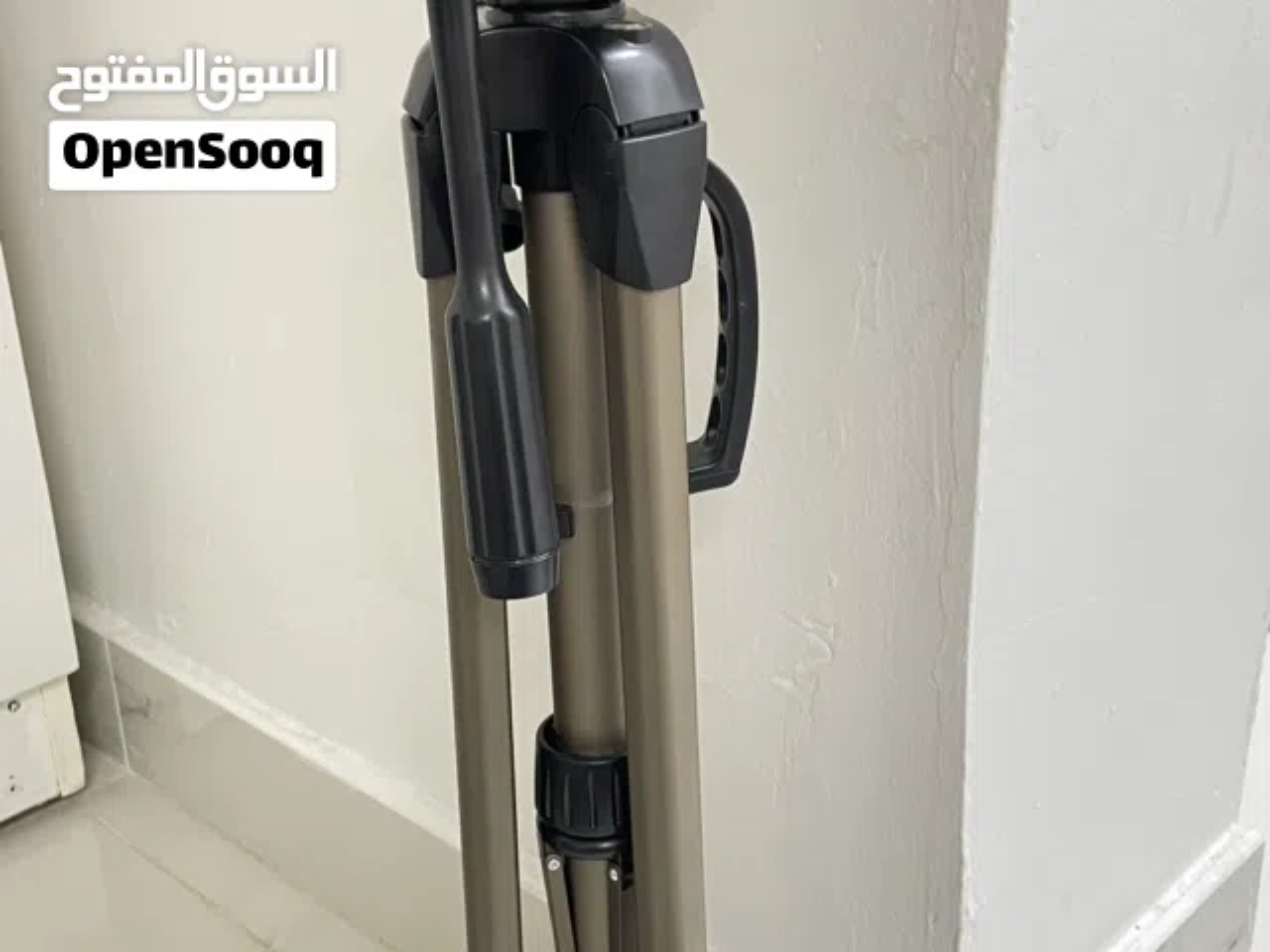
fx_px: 954
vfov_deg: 53.1
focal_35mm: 26
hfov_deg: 67.3
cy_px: 476
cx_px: 635
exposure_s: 1/33
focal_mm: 4.2
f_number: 1.6
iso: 320
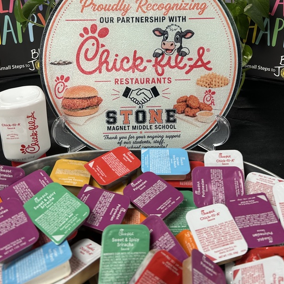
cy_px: 56
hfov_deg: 42.8
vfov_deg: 41.0
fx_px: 362
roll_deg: -0.8
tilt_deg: -25.6
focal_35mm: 39
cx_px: 147
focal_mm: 5.7
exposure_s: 1/60
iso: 80
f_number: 1.5
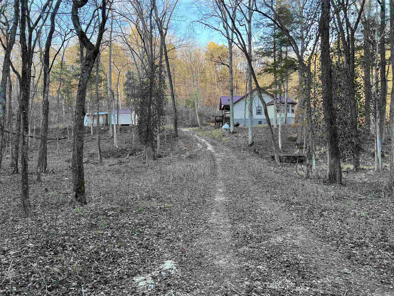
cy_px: 148
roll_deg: +0.6
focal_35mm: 26
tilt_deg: +0.3
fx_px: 296
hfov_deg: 67.3
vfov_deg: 53.1
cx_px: 197
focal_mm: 5.7
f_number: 1.5
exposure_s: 1/135
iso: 64
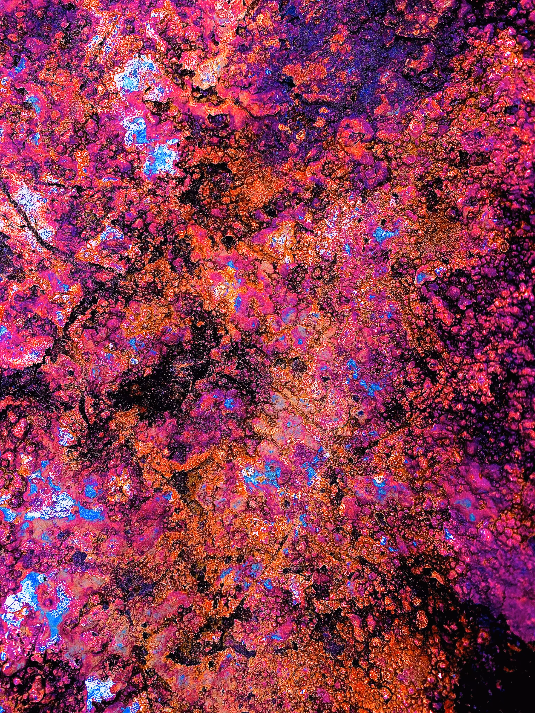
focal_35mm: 26
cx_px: 268
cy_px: 356
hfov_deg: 53.1
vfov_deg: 67.3
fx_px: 536
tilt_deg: -60.6
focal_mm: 4.25
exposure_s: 1/209
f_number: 1.8
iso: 32
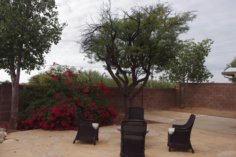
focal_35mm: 31
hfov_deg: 60.3
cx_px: 118
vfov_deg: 42.2
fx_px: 203
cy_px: 78
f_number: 8
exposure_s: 1/320
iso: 400
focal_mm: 21.25
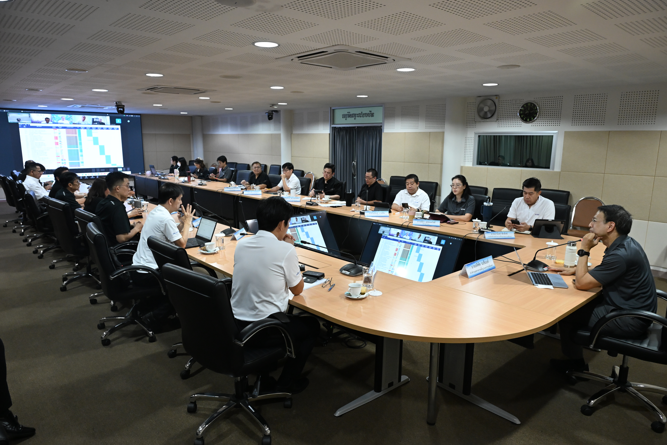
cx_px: 334
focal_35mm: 24
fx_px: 445
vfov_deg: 53.1
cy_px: 222
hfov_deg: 73.7
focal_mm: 24
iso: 3200
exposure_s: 1/80
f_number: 5.6
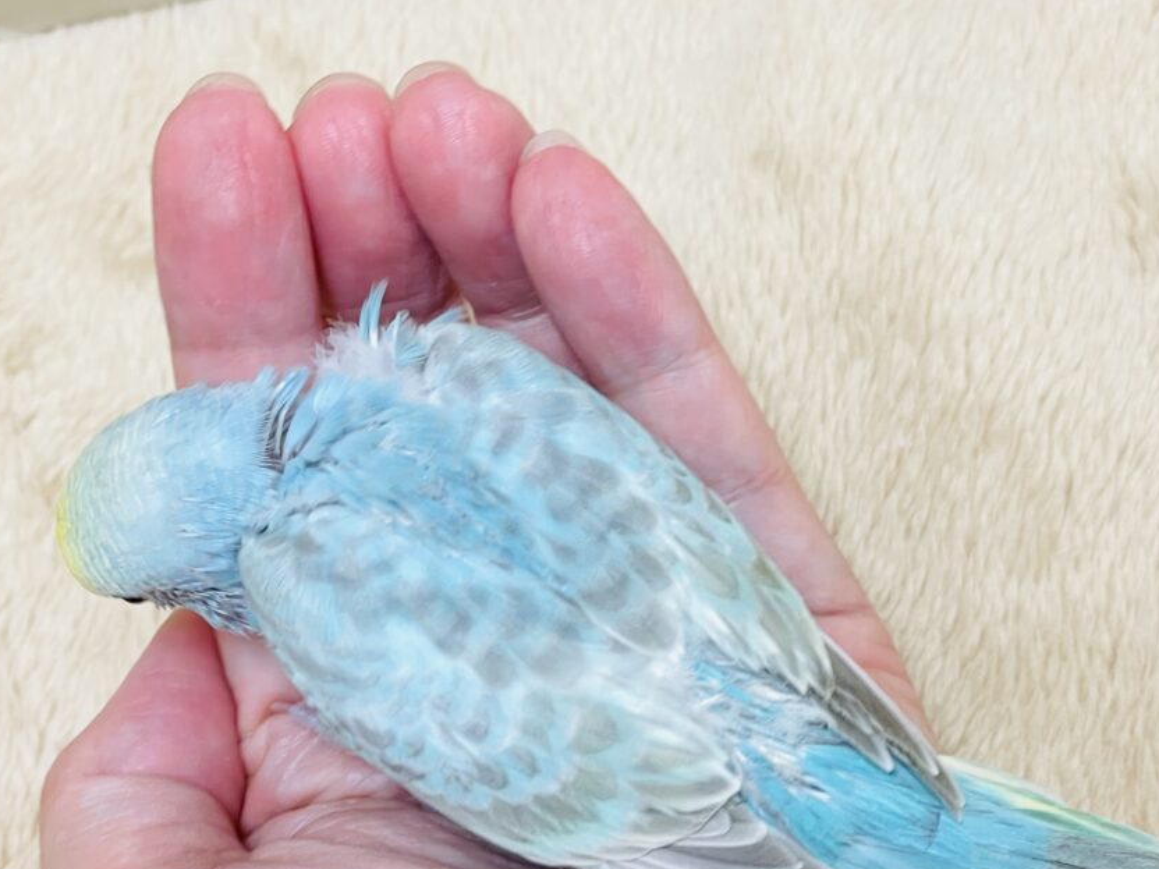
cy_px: 592
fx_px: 2511
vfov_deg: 19.6
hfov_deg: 26.0
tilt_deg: -57.6
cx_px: 664
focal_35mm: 75
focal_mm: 6
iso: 125
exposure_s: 1/105
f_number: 2
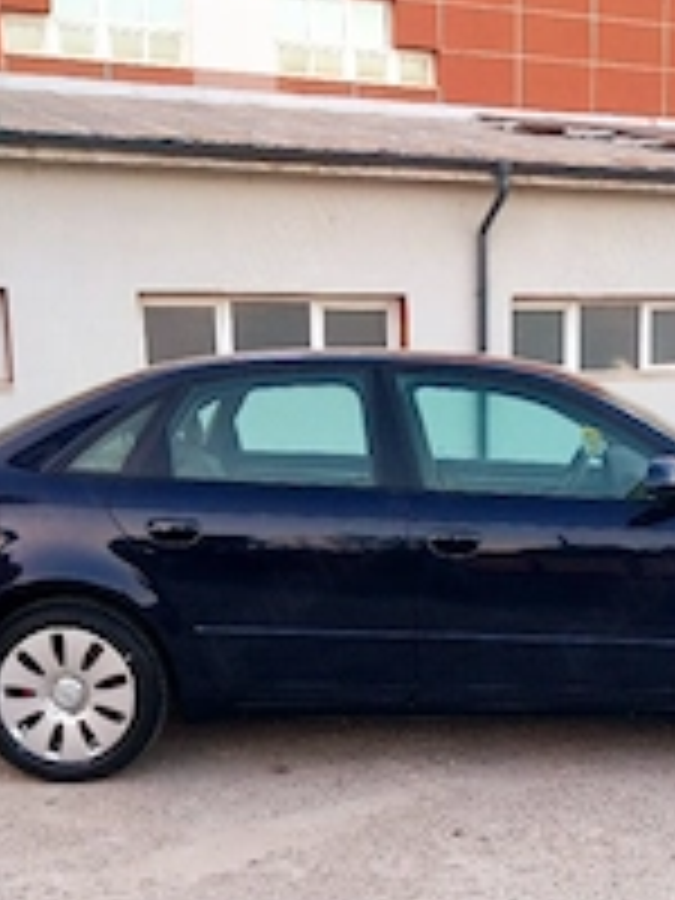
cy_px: 608
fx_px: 1352
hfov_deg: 27.9
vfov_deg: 36.4
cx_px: 436
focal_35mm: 52
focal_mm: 4
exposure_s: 1/60.2
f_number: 1.8
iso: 80
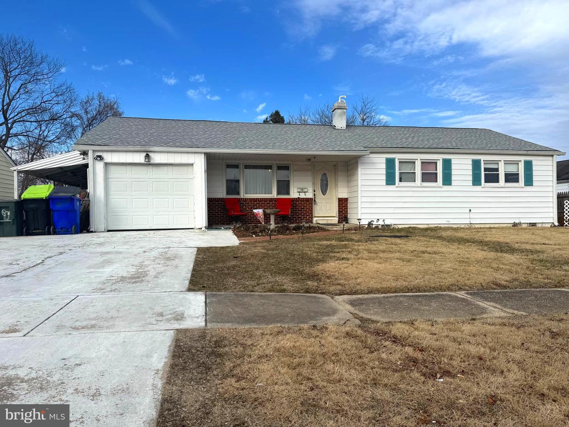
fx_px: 394
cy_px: 214
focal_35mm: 24
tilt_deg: +0.3
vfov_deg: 56.8
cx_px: 284
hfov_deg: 71.6
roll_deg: +0.8
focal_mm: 6.76
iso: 80
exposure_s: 1/4049
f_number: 1.78
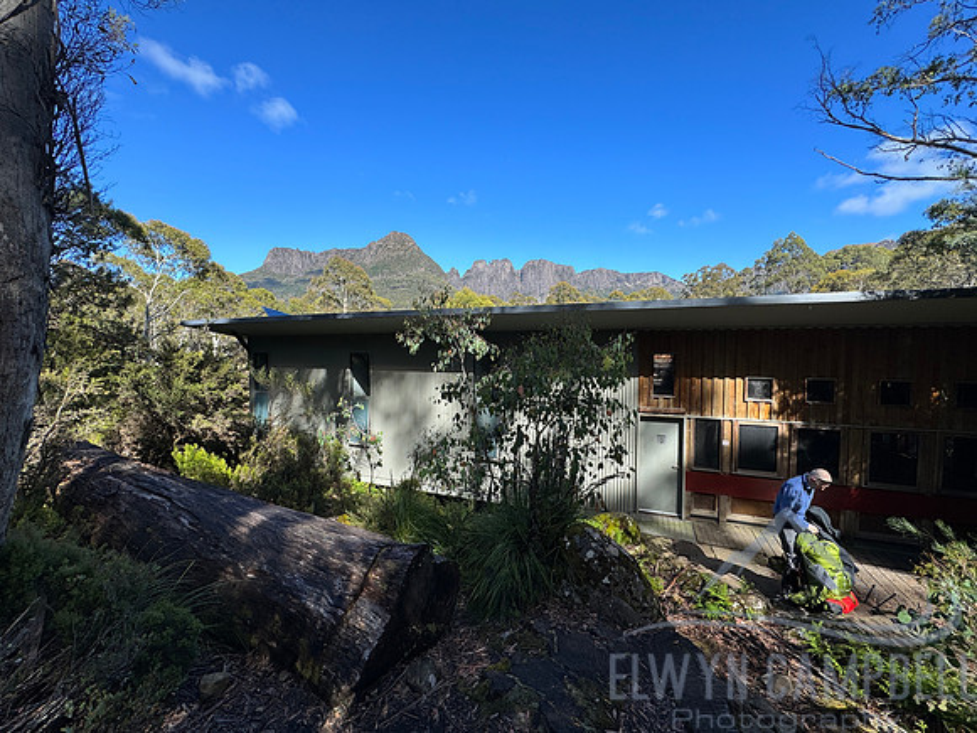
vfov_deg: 85.7
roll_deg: +0.7
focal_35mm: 14
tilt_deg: -2.9
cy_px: 366
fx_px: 395
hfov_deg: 102.1
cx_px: 488
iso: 40
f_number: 2.2
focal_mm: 2.22
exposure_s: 1/687
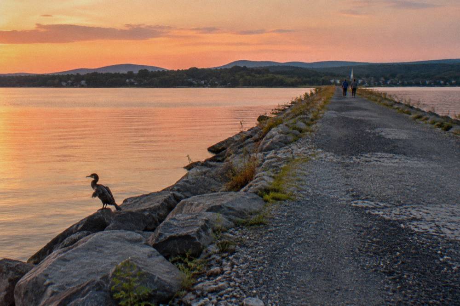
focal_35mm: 35
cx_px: 230
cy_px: 153
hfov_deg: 54.5
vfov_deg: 37.8
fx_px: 447
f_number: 4.5
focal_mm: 35
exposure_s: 1/125
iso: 6400
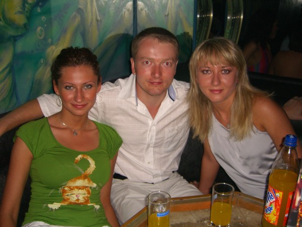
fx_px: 332
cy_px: 114
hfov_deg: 49.0
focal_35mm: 38
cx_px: 151
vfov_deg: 37.7
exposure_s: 1/60
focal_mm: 7.9
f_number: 2.8
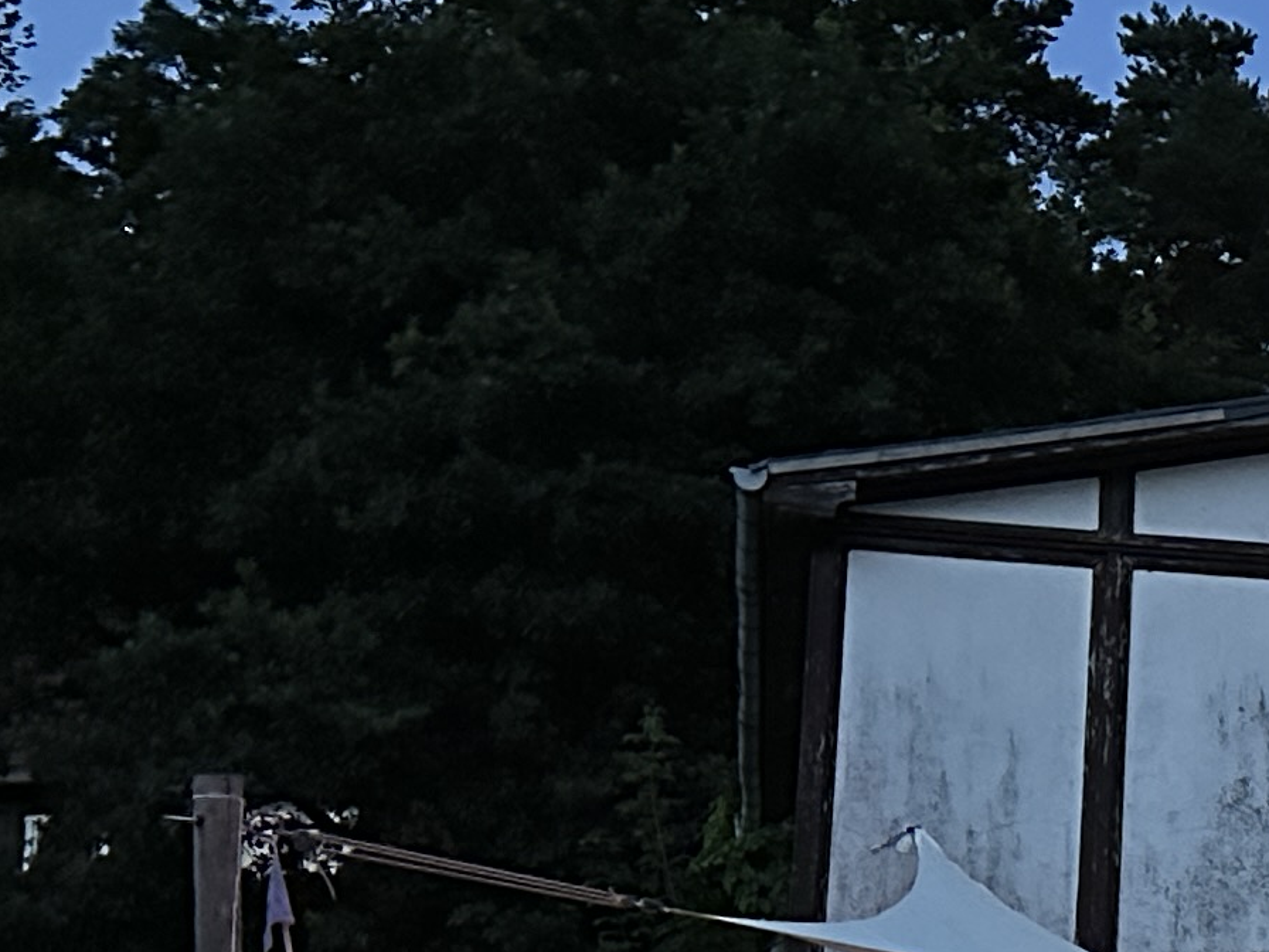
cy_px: 832
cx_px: 1853
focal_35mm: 108
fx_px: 3959
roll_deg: +0.1
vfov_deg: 13.6
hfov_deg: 16.7
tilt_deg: +11.3
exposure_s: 1/25
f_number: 1.78
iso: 1250
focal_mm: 6.86
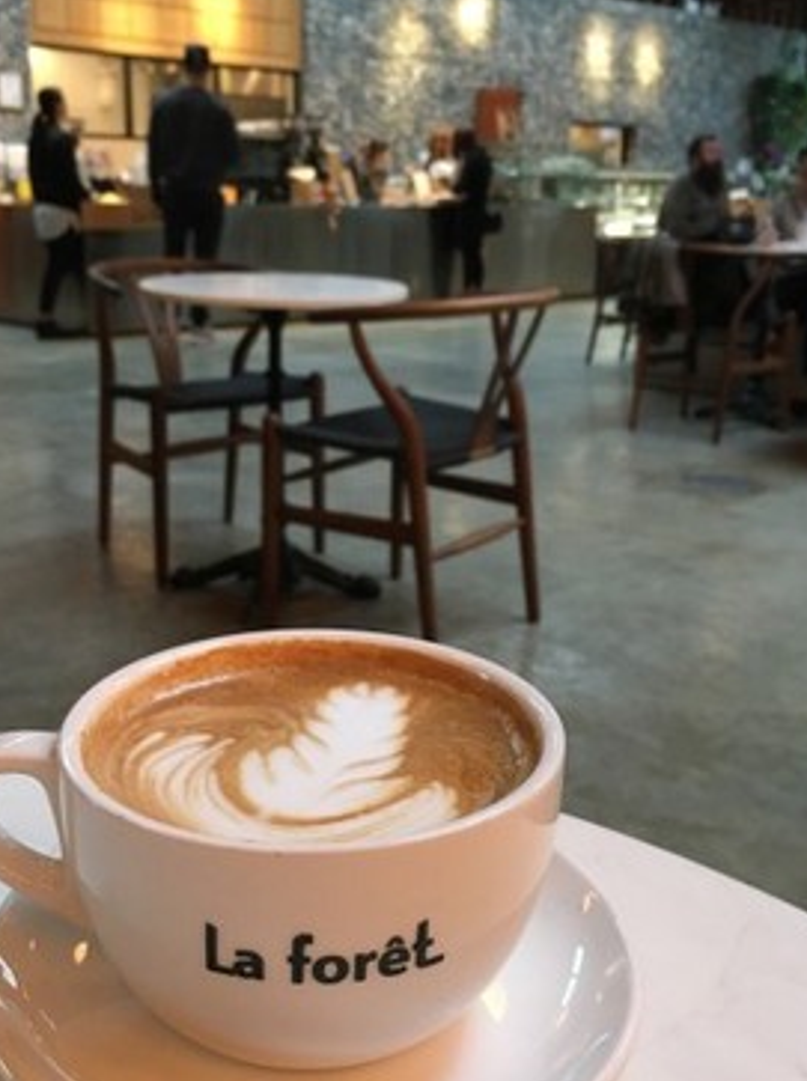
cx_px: 344
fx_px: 1122
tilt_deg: -12.7
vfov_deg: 51.4
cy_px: 488
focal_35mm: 36
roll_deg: +0.1
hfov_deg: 39.5
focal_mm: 4.15
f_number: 2.2
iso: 100
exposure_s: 1/30
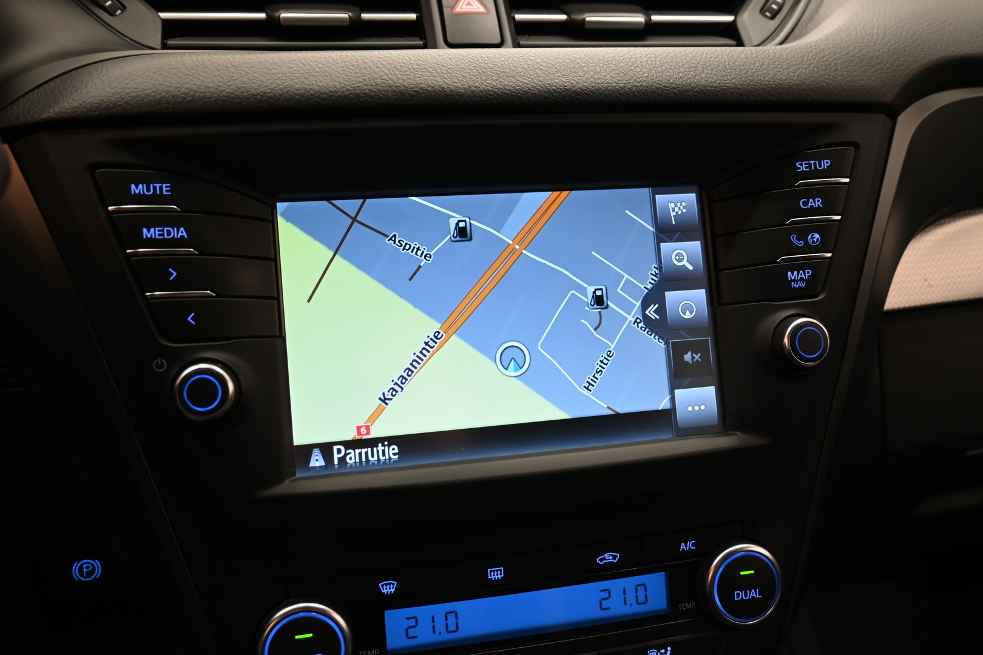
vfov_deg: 42.6
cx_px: 492
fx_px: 840
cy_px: 328
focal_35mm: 31
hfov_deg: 60.7
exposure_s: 1/30
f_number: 3.8
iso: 450
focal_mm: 20.5
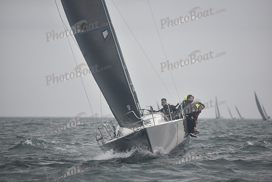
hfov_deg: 10.3
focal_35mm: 200
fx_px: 1511
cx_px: 136
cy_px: 91
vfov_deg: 6.9
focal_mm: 200
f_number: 3.5
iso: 400
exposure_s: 1/640
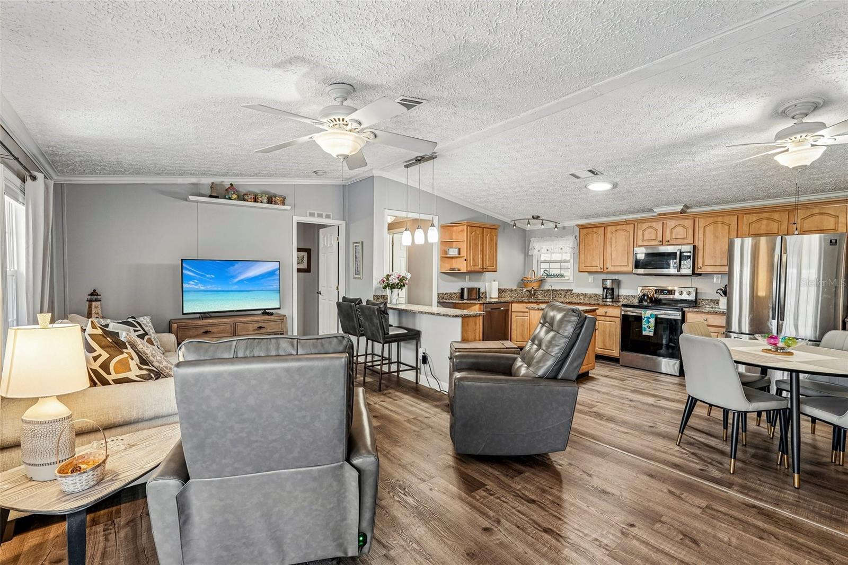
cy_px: 282
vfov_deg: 73.7
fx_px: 377
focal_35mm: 16
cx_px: 424
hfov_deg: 96.7
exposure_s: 1/4
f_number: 8
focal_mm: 16
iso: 400
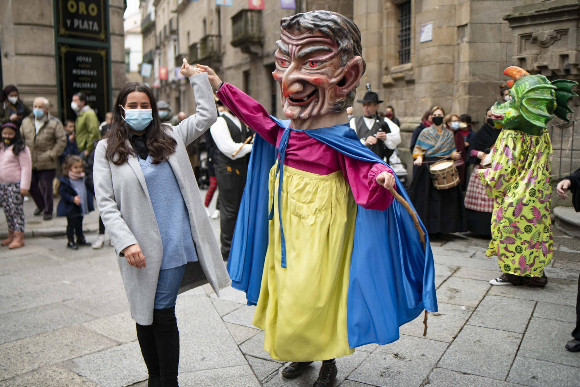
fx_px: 564
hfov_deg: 54.4
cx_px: 290
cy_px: 194
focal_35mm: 35
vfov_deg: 37.8
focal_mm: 35
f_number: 2.2
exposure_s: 1/640
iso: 320
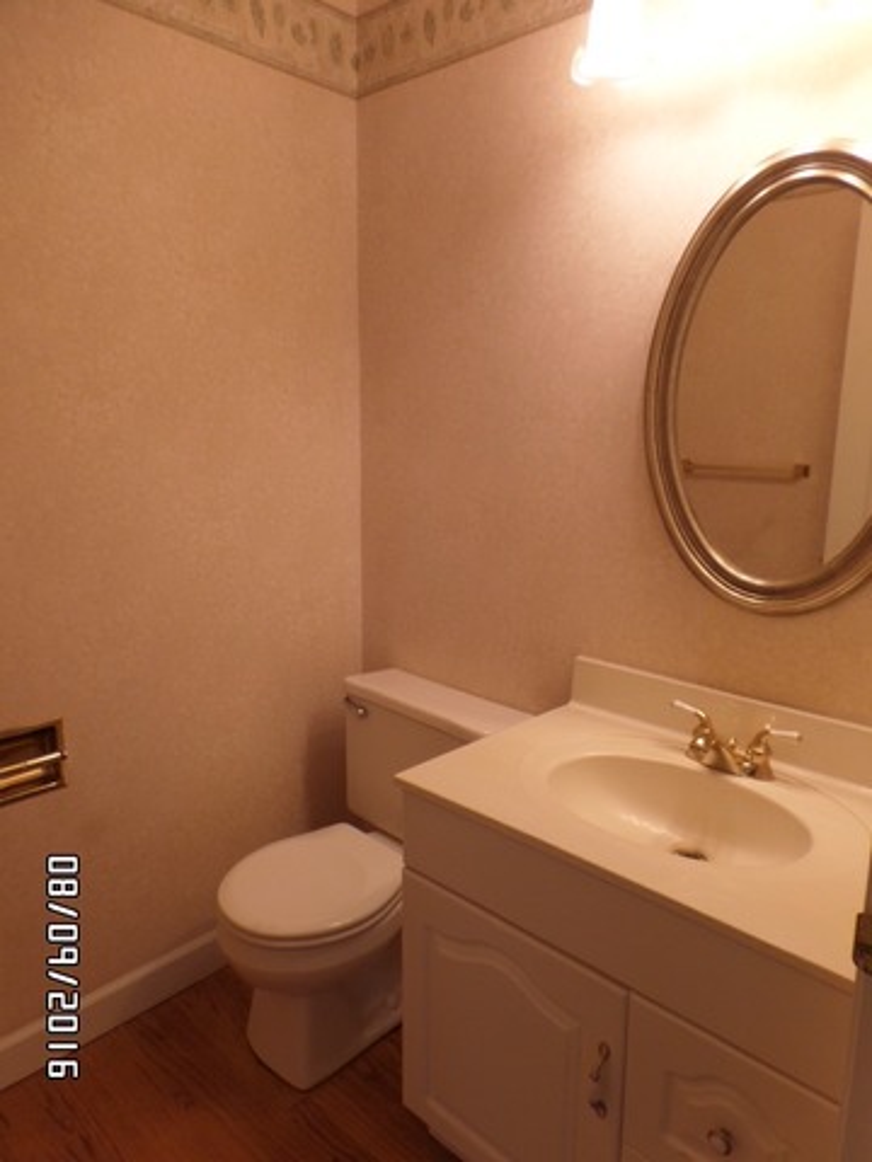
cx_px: 436
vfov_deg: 73.9
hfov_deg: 58.9
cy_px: 581
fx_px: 773
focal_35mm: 23
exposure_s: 1/30
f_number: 2.8
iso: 160
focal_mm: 4.1
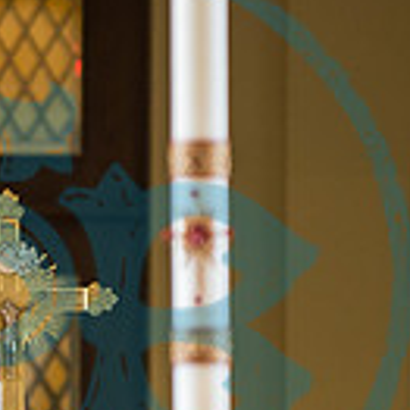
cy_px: 379
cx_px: 83
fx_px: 10305
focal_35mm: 769
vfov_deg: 2.3
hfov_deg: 2.3
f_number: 2.8
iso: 1250
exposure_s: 1/250
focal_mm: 200
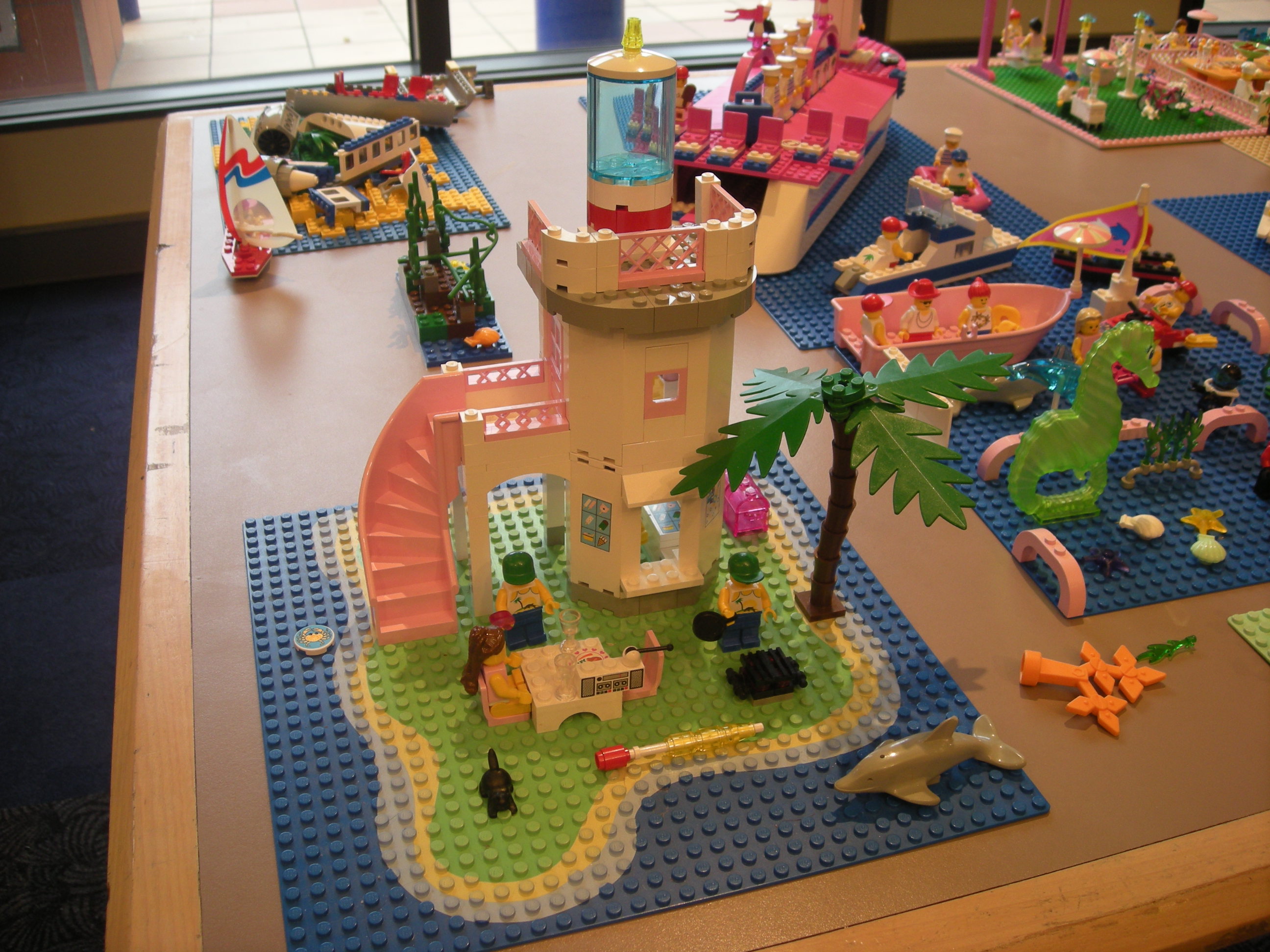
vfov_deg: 40.7
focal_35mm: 35
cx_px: 635
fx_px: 1284
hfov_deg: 52.6
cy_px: 476
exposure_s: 1/8
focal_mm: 5.7
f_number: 2.8
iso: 80
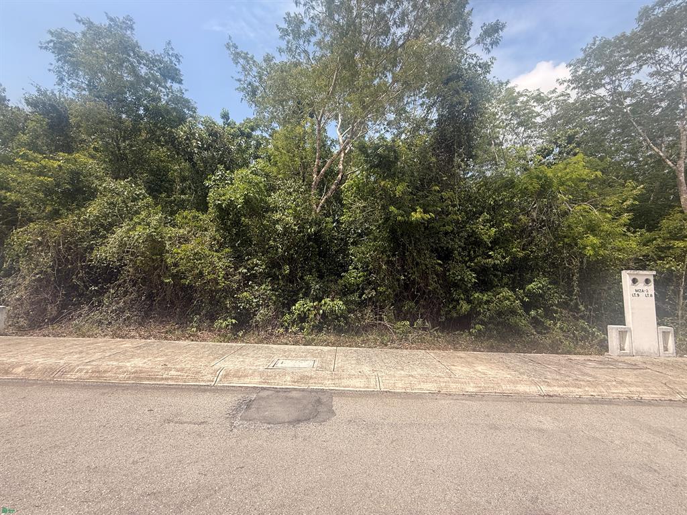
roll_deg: -1.8
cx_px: 344
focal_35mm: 14
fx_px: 278
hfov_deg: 102.1
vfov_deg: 85.7
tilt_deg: +5.1
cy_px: 258
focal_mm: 2.22
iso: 50
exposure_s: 1/726
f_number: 2.2
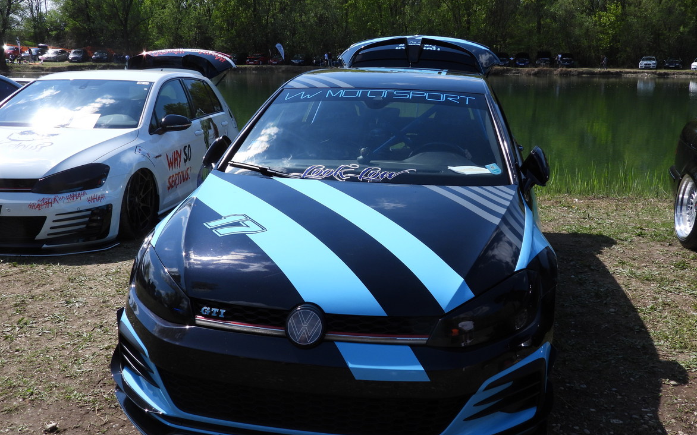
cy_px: 209
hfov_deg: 51.6
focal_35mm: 38
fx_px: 722
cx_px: 347
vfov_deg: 33.6
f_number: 3.2
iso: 100
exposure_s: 1/1250
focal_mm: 6.3
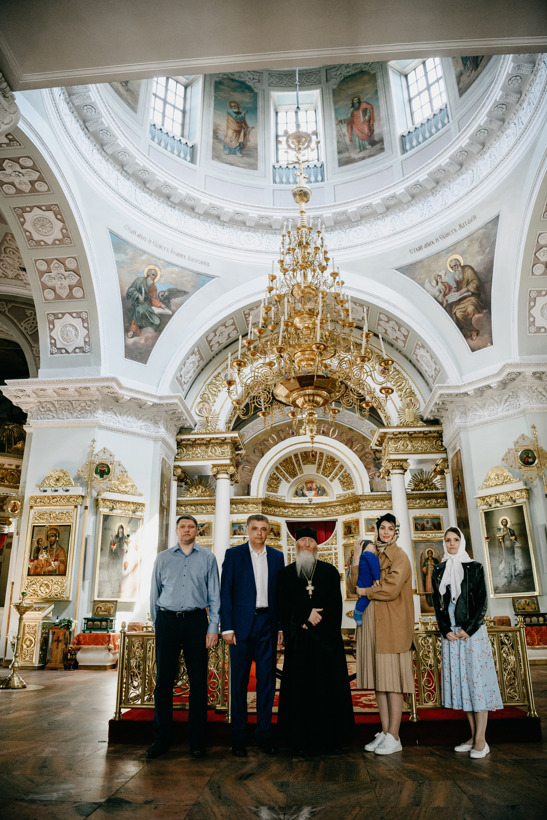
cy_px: 410
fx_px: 547
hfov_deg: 53.1
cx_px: 274
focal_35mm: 24
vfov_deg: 73.7
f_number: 3.2
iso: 1600
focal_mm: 24
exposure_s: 1/160
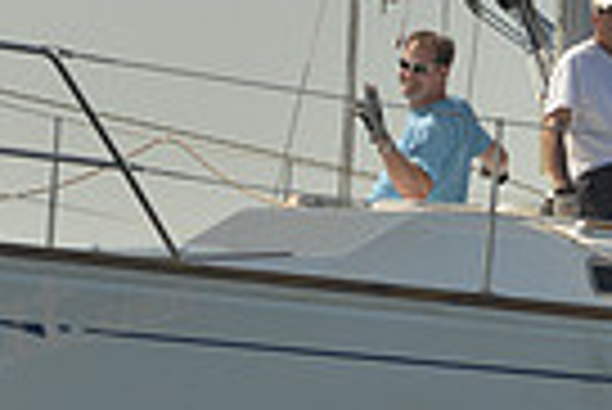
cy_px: 65
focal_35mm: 350
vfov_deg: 3.9
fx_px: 5956
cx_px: 432
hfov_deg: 5.9
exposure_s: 1/1250
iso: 200
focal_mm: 82
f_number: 4.5
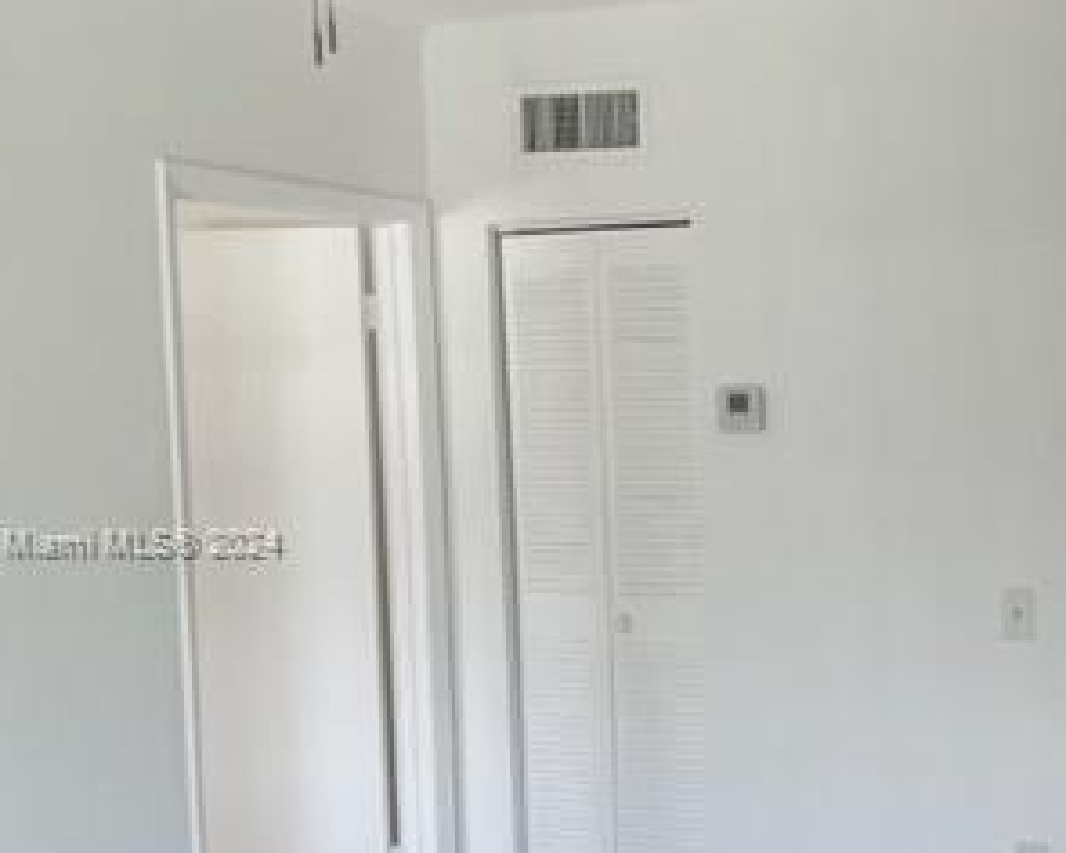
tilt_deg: -3.9
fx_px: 1735
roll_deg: +1.6
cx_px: 936
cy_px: 546
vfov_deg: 27.5
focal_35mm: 55
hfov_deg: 32.6
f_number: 1.6
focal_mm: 4.2
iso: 80
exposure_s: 1/121
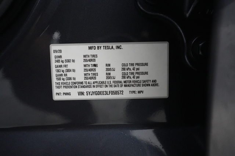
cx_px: 118
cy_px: 78
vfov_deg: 46.4
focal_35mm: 28
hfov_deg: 65.5
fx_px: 183
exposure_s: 1/200
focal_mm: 28
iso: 10000
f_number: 4.5
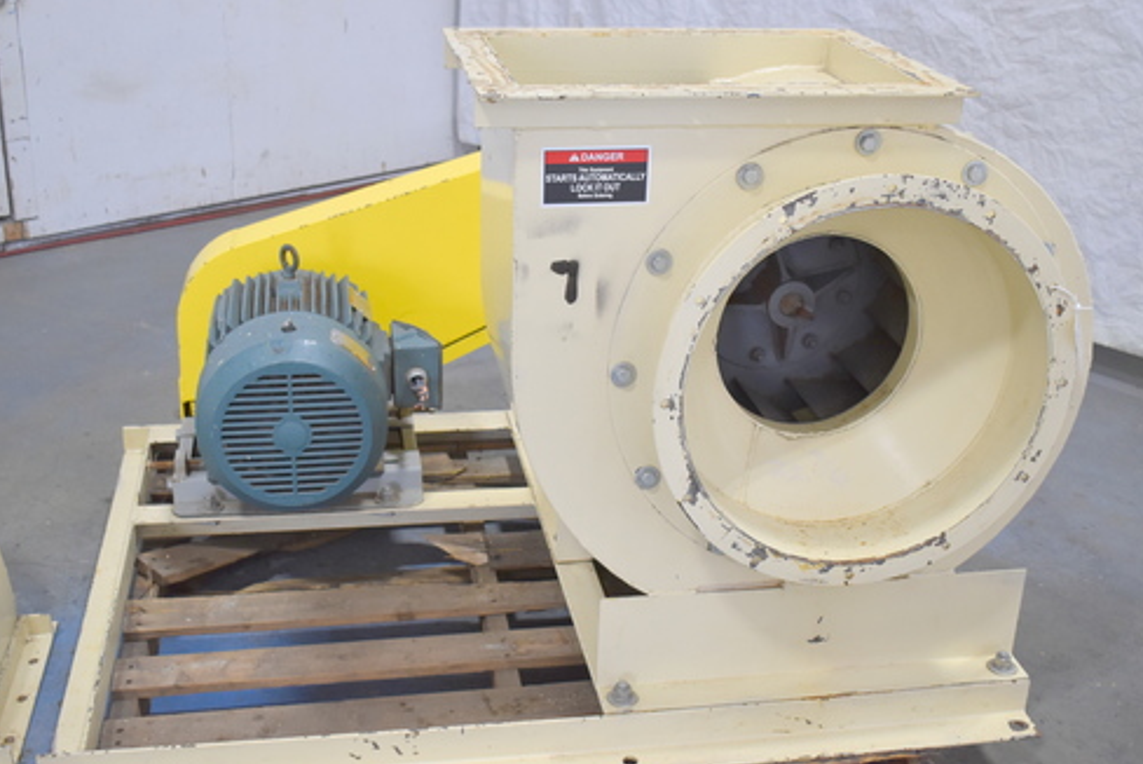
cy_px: 386
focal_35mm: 45
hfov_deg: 44.0
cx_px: 579
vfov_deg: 30.2
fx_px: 1414
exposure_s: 1/200
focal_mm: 29
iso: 800
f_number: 4.2
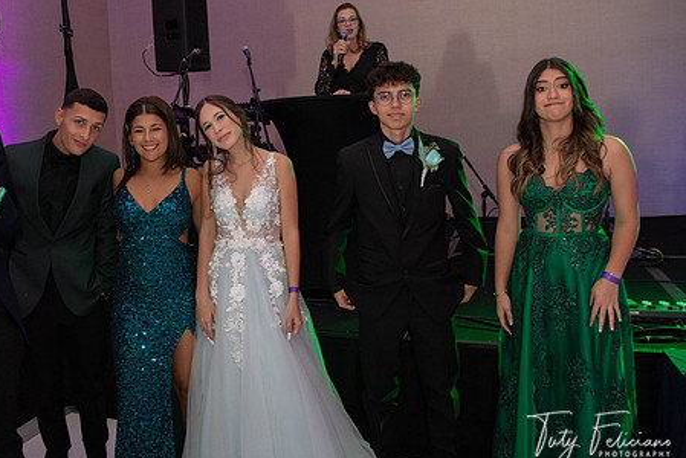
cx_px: 252
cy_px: 196
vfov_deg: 42.3
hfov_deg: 59.4
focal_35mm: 31
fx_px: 591
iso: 800
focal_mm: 24
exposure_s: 1/60
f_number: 5
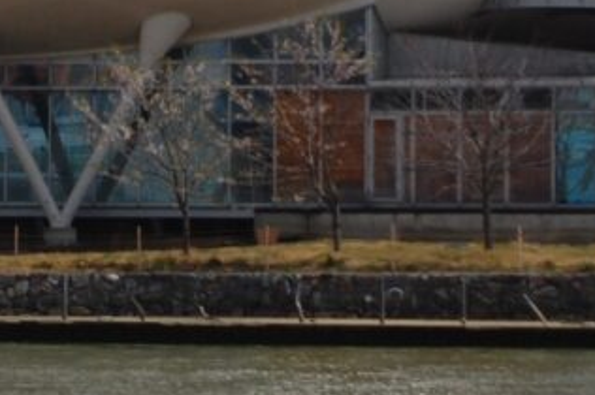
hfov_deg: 7.0
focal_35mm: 296
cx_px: 119
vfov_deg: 4.6
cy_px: -162
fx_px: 4887
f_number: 5.6
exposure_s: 1/1600
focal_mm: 52
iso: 200
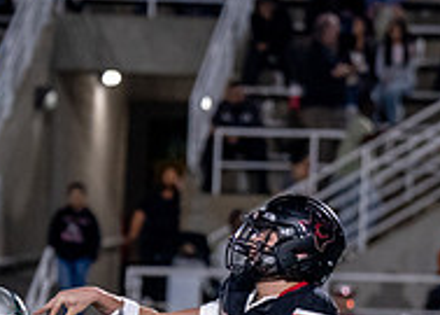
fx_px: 7673
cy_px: 539
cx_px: 38
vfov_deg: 2.3
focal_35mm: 614
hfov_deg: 3.3
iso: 2500
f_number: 2.8
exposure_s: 1/1250
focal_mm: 133
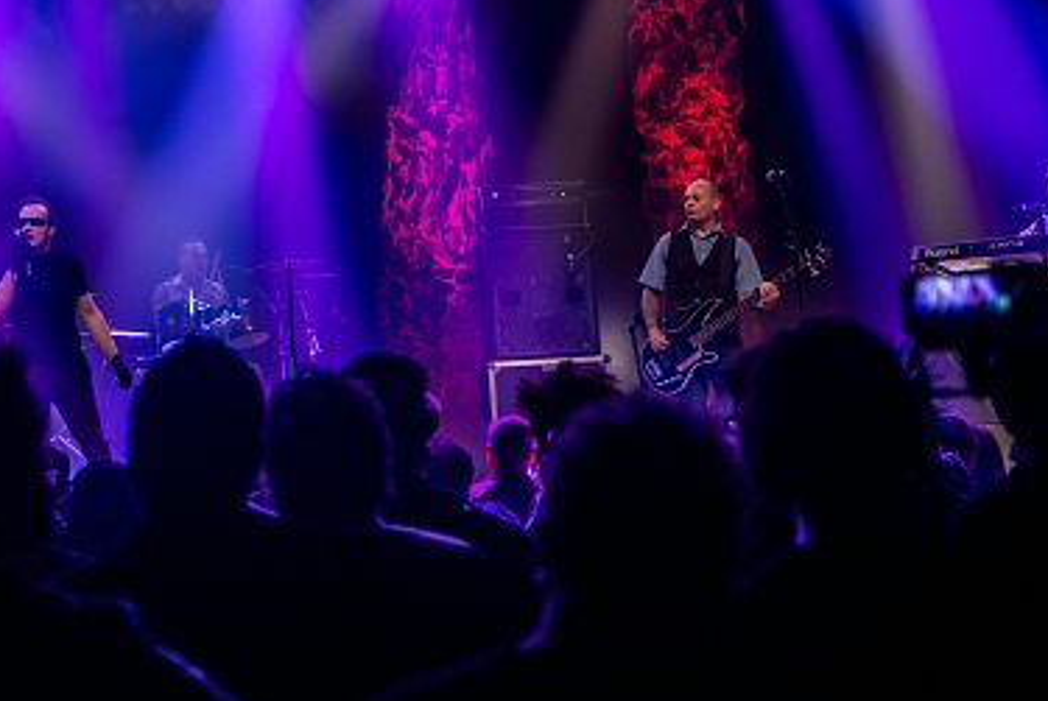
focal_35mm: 96
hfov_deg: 21.1
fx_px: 2798
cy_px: 158
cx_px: 274
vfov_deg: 14.2
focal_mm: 50
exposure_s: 1/100
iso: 1000
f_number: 2.8
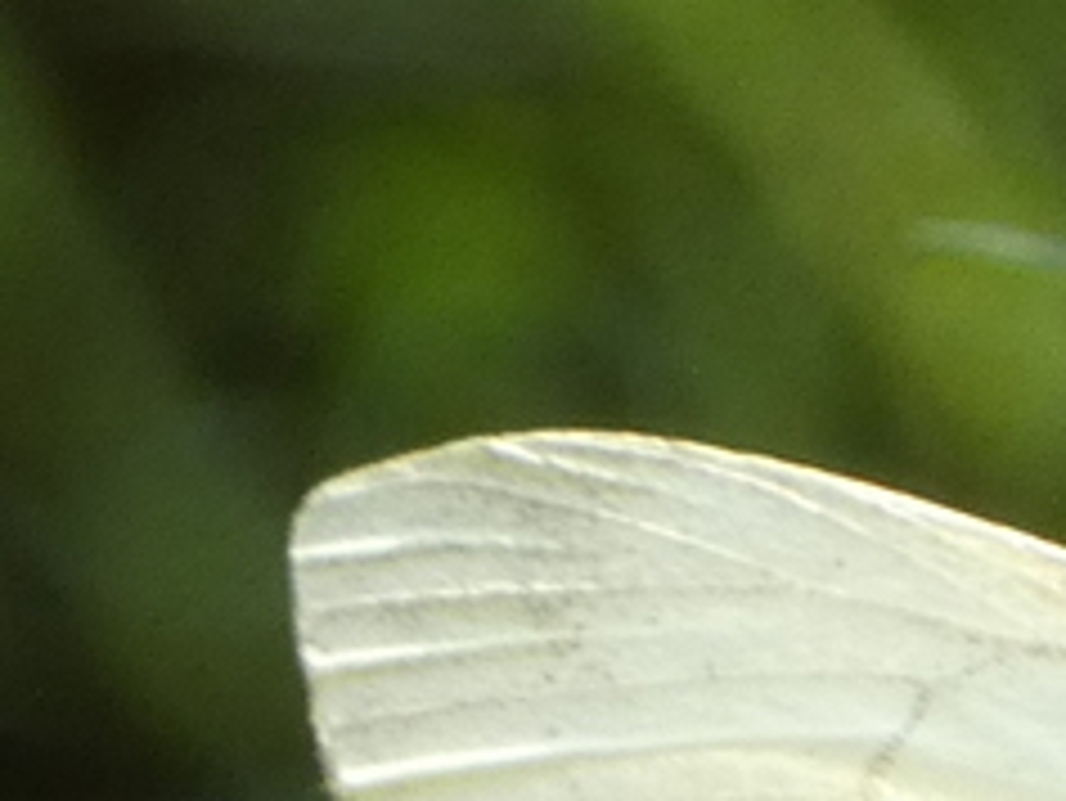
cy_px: 891
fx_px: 57000
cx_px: 1711
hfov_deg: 1.1
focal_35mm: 1850
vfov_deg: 0.8
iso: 250
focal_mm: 92.3
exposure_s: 1/100
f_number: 5.6
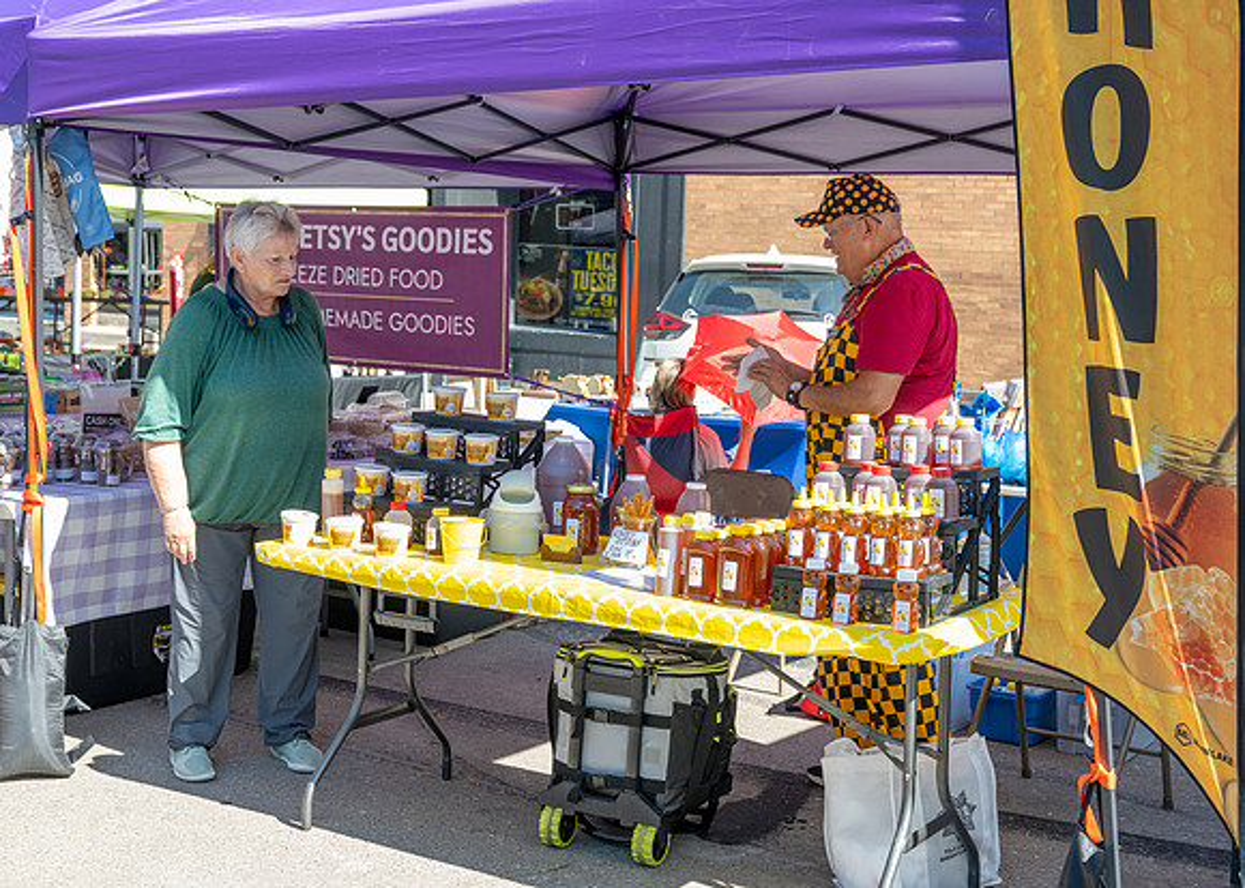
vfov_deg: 29.2
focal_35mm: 48
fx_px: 1704
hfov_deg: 40.1
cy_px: 444
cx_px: 622
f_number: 5.6
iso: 200
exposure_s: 1/200
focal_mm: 46
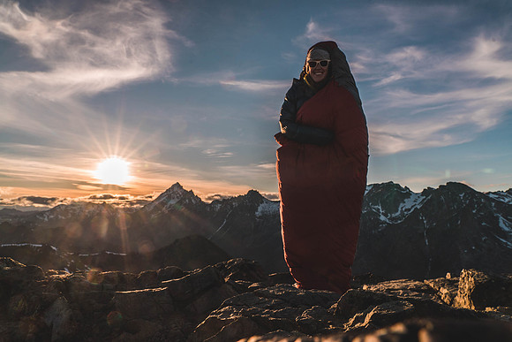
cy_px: 171
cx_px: 256
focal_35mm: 24
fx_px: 341
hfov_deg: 73.7
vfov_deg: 53.2
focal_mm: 24
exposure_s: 1/160
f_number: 14
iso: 100
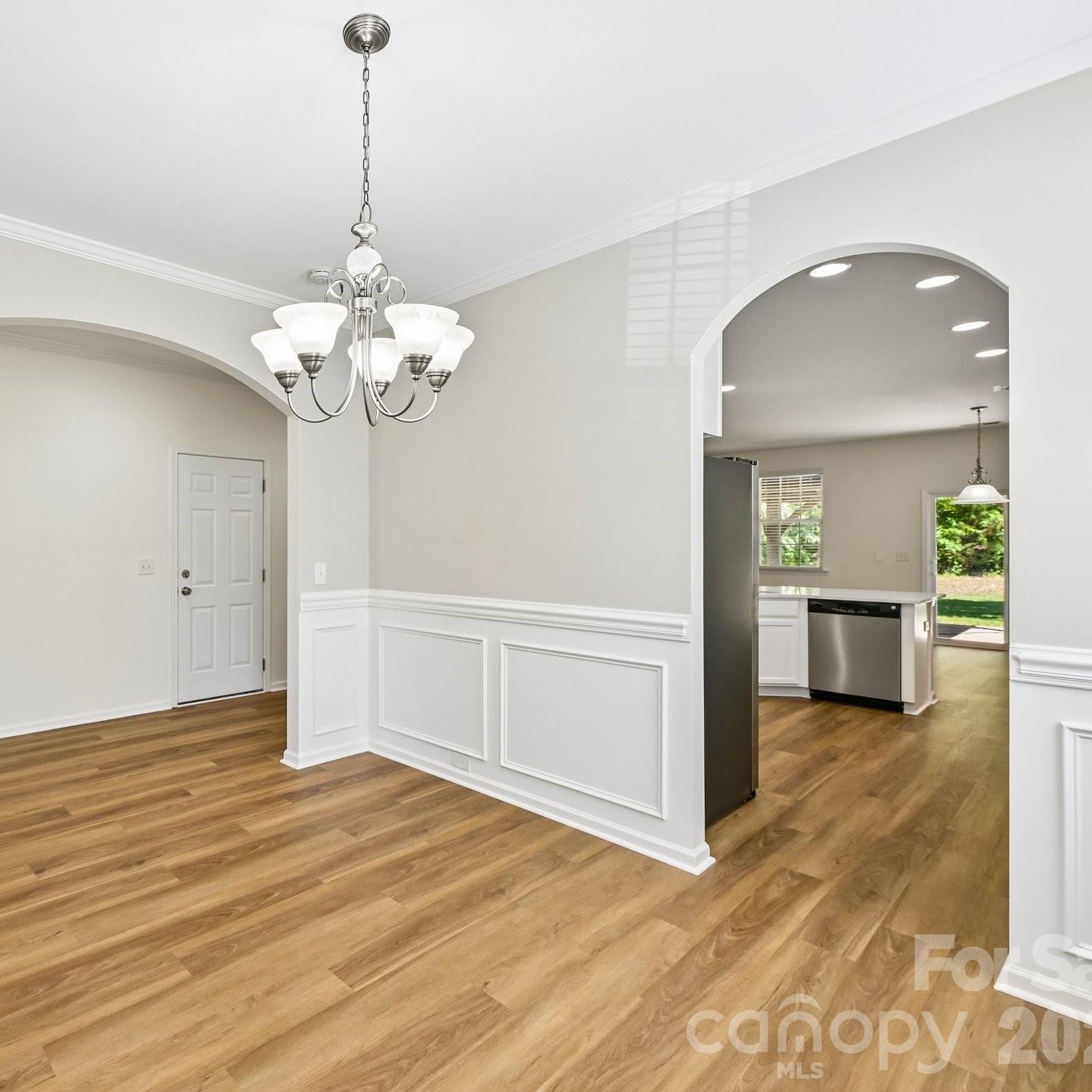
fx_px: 642
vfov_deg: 80.7
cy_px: 542
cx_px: 346
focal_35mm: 18
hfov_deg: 77.6
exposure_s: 1/15
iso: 125
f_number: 8
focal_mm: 14
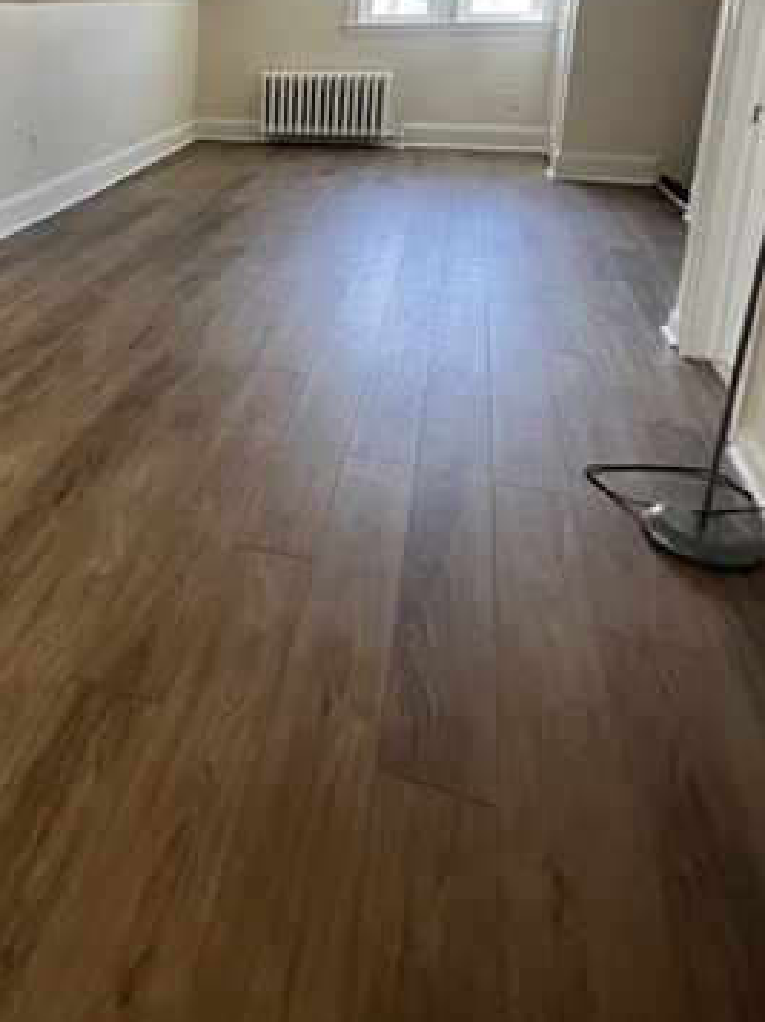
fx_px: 827
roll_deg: +2.5
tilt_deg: -13.1
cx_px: 83
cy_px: 235
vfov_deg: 59.5
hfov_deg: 45.3
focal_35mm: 28
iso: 160
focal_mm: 1.57
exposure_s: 1/99
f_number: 1.8
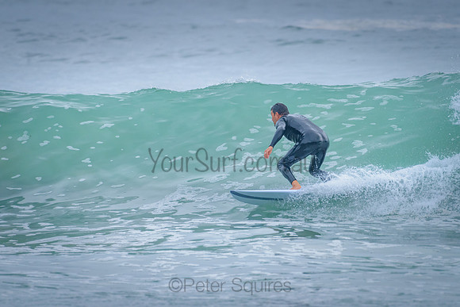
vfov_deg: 2.2
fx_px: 7833
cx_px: 248
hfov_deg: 3.4
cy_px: 120
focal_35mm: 613
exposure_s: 1/2000
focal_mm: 500
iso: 1000
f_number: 5.6
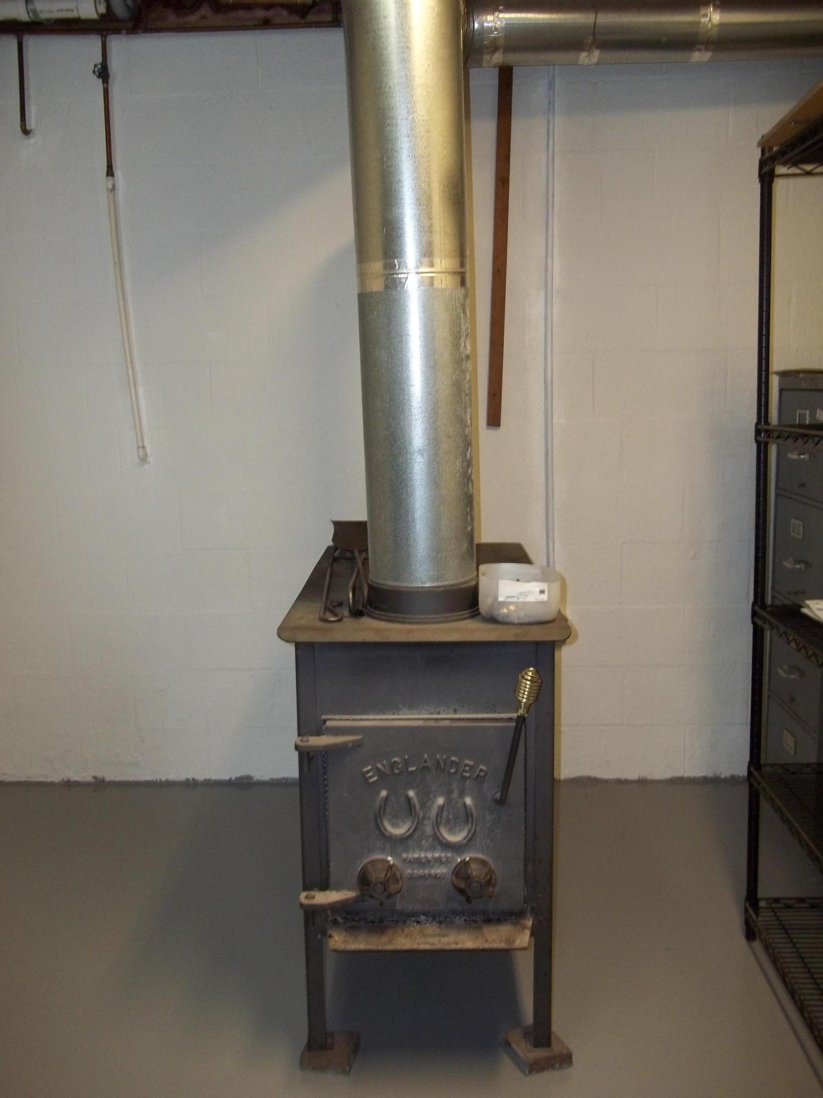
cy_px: 549
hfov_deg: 44.2
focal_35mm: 32
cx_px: 412
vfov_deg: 56.8
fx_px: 1014
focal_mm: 5.7
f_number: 2.9
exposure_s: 1/30
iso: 160
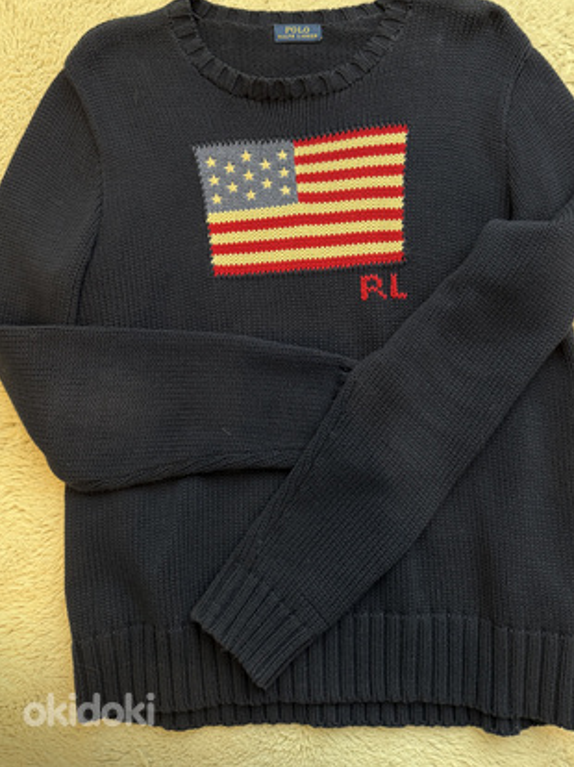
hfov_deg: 48.1
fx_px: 642
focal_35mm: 29
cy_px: 311
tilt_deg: -84.8
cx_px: 318
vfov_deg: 61.2
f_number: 1.78
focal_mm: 6.76
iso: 160
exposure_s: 1/50
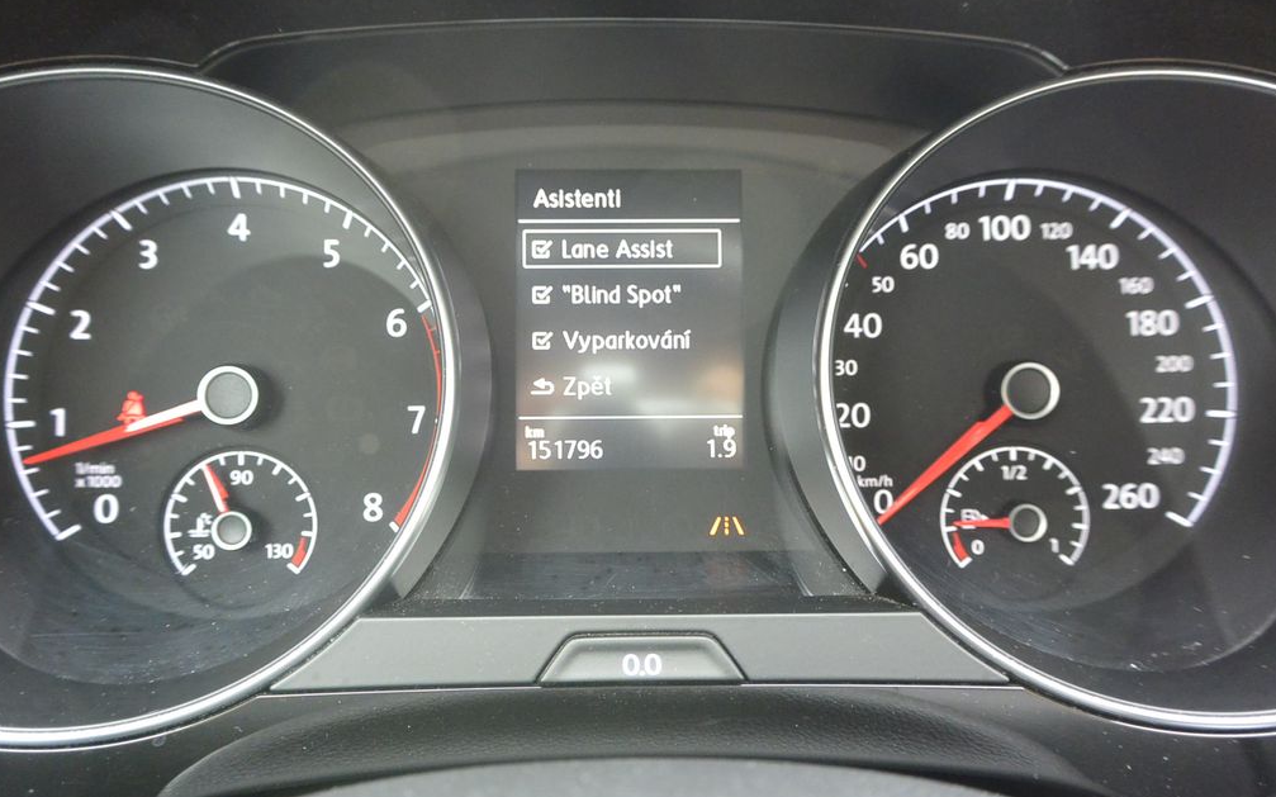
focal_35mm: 28
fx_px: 974
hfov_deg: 66.5
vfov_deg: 44.5
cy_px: 418
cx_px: 636
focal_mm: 10
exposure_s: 1/125
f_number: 3.5
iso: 1100
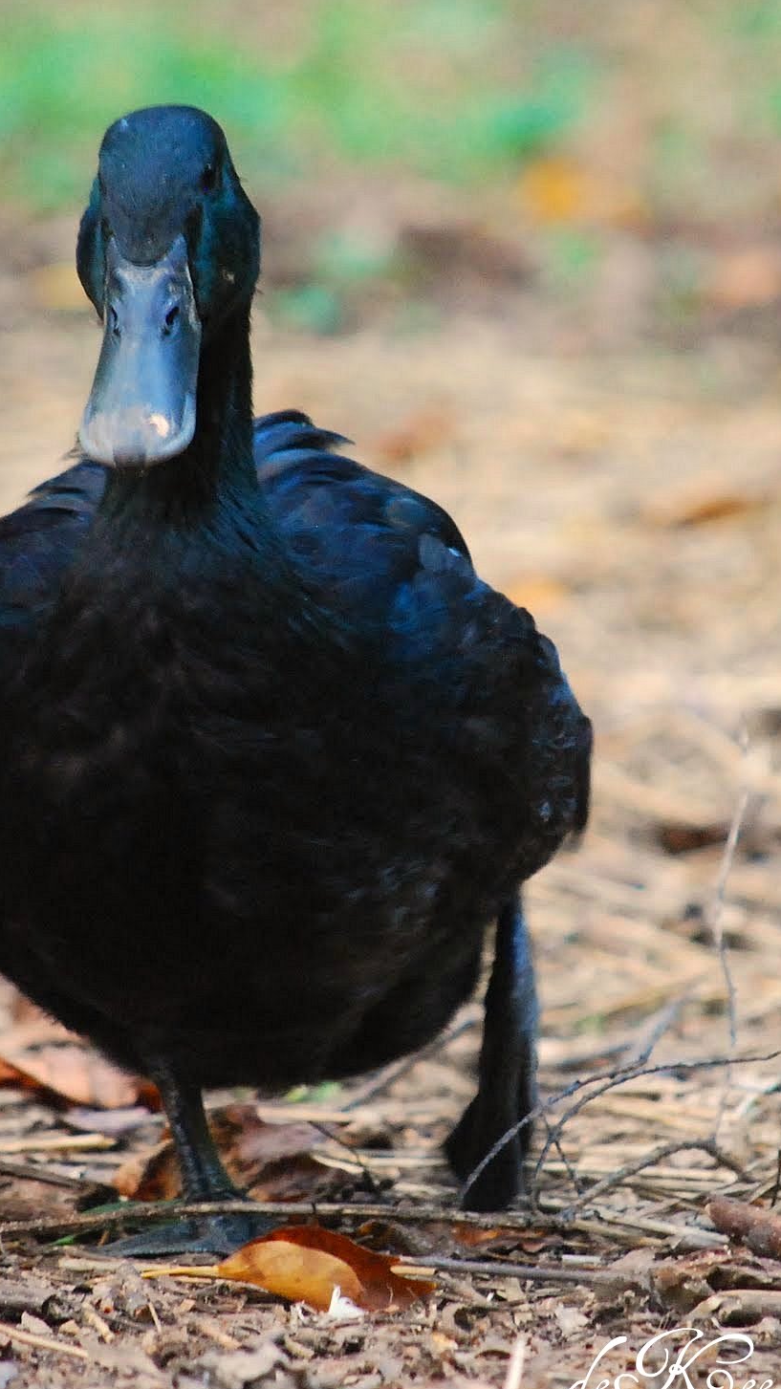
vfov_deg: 6.2
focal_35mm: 346
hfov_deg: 3.5
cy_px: 700
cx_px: 277
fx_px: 12742
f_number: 5.6
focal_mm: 200
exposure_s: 1/50
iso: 1600
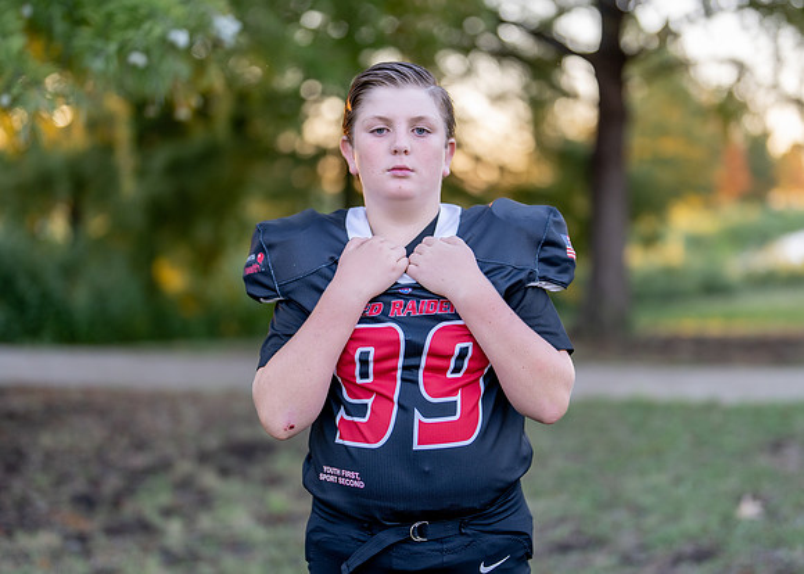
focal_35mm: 63
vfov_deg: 22.7
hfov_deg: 31.4
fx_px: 1432
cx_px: 421
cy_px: 276
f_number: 1.2
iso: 100
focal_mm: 50
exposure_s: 1/320
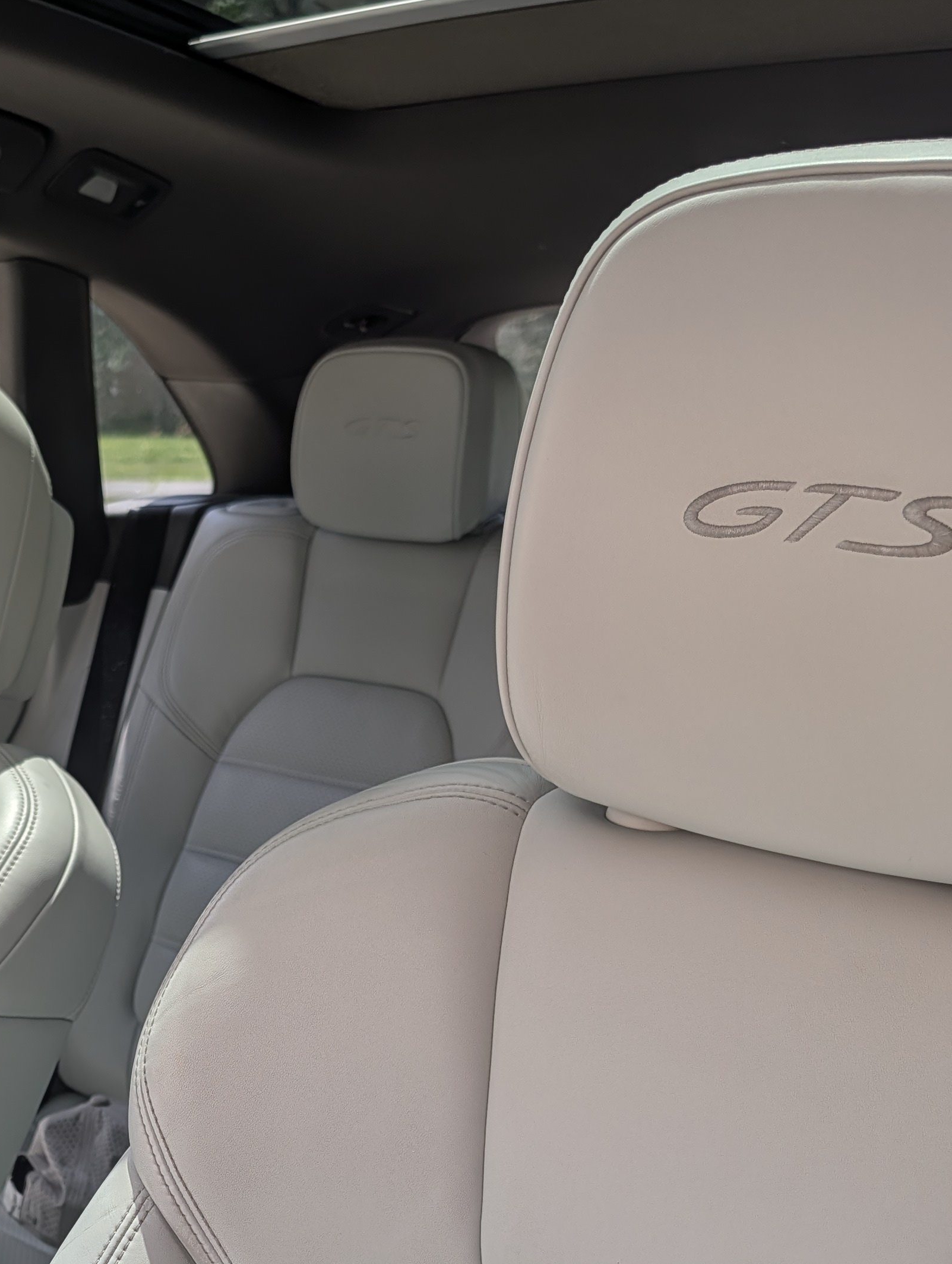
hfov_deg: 30.4
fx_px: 1683
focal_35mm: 46
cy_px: 1076
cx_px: 125
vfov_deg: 39.0
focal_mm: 6.9
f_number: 1.68
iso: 35
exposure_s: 1/142
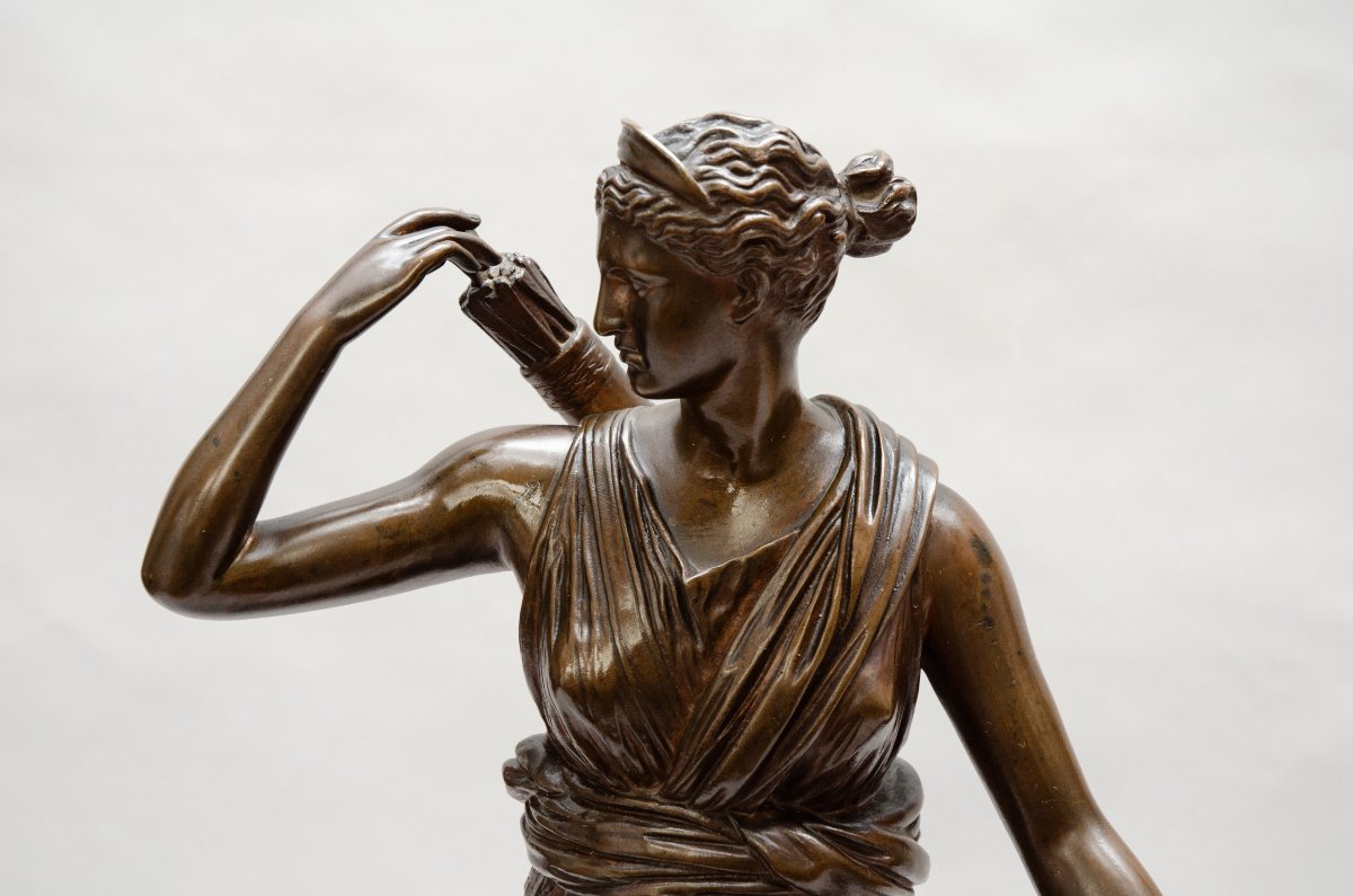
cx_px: 676
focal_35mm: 69
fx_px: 2588
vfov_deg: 19.6
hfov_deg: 29.3
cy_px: 448
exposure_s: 1/125
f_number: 8
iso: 200
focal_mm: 46
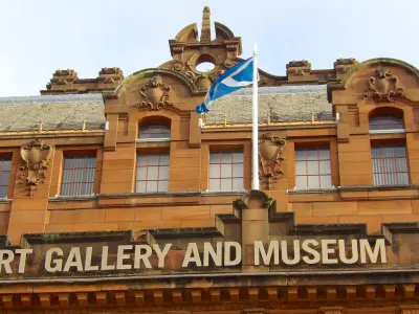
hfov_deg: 23.0
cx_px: 210
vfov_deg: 17.4
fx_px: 1029
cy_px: 157
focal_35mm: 85
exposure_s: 1/107
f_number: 5.1
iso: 100
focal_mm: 15.3
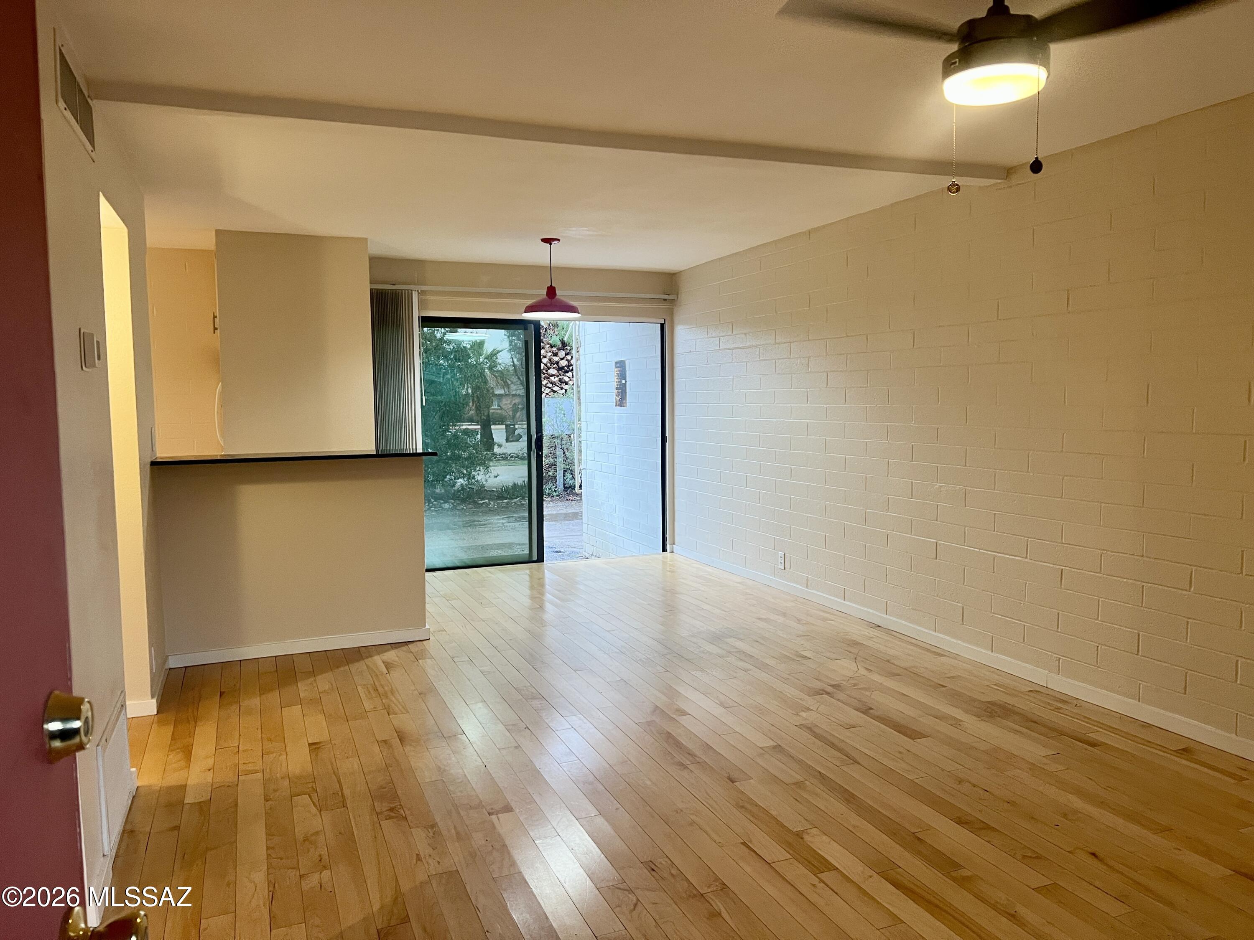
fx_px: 942
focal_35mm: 26
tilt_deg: -4.4
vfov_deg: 53.1
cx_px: 627
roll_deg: +0.7
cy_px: 470
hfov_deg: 67.3
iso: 160
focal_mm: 5.7
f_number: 1.5
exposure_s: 1/60
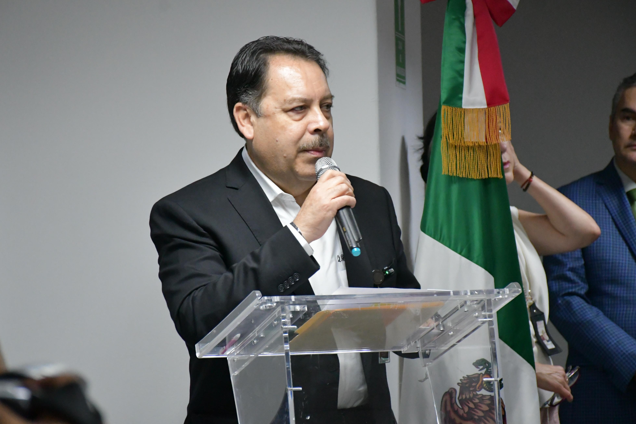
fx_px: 2685
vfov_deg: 9.0
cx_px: 301
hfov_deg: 13.5
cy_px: 203
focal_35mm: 152
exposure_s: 1/160
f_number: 6.3
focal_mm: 95
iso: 6400
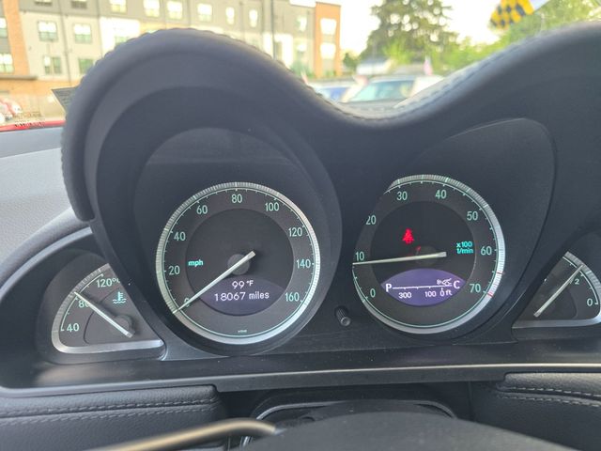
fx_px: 399
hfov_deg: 73.9
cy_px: 226
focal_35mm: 23
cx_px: 300
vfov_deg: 58.9
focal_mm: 6.3
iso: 160
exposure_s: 1/120
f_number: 1.7
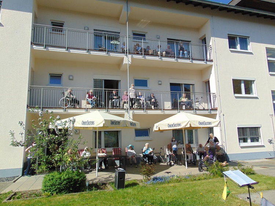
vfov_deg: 54.9
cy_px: 103
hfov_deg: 69.4
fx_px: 199
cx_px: 138
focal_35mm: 25
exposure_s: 1/250
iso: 80
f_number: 7.7
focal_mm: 4.5
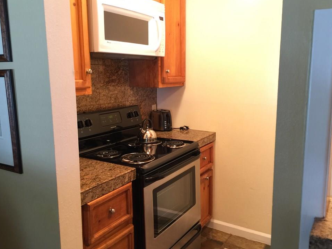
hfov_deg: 58.4
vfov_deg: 45.4
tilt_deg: -9.4
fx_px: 297
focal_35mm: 31
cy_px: 120
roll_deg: +0.8
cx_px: 167
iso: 80
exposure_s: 1/15
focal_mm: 4.15
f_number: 2.2
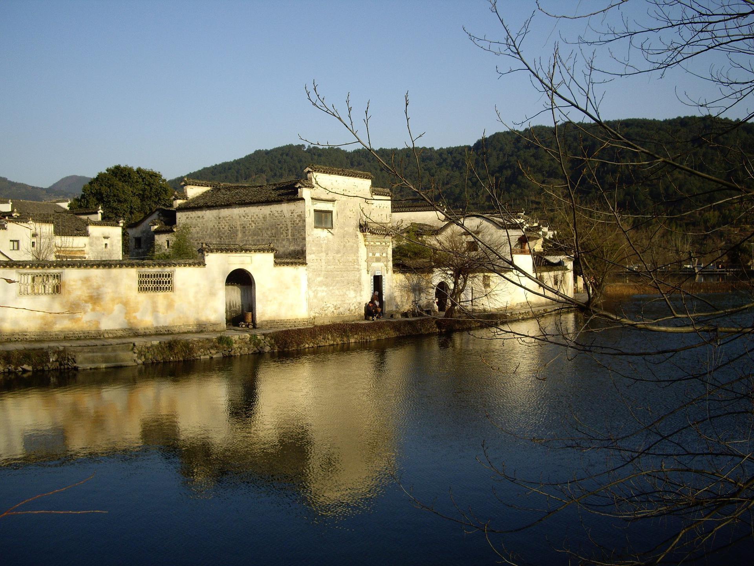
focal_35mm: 38
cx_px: 377
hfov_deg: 49.0
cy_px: 283
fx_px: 828
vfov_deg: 37.7
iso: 100
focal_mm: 7.9
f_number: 8
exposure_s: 1/200
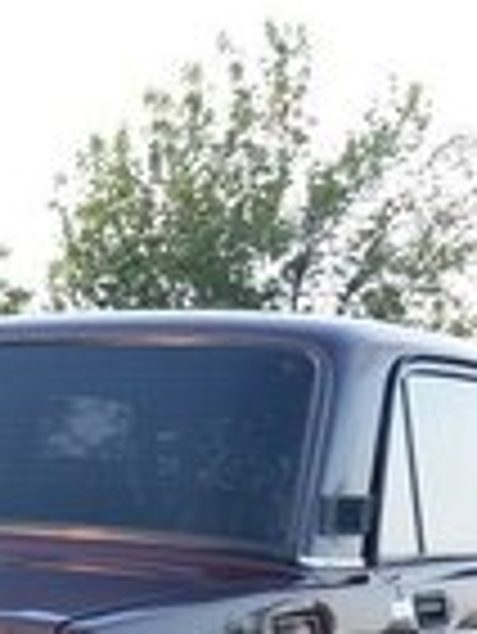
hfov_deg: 15.4
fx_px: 1743
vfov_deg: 19.2
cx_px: 22
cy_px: 814
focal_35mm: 95
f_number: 1.9
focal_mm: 3.7
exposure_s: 1/125
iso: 40
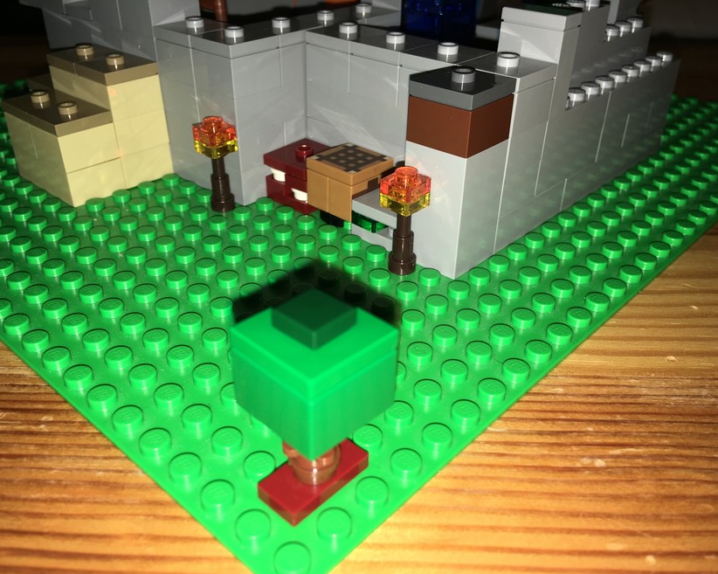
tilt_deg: -32.5
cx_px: 345
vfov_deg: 47.1
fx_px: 659
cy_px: 290
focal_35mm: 31
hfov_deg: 57.2
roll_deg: +0.1
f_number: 2.2
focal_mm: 4.15
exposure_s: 1/111
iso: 25
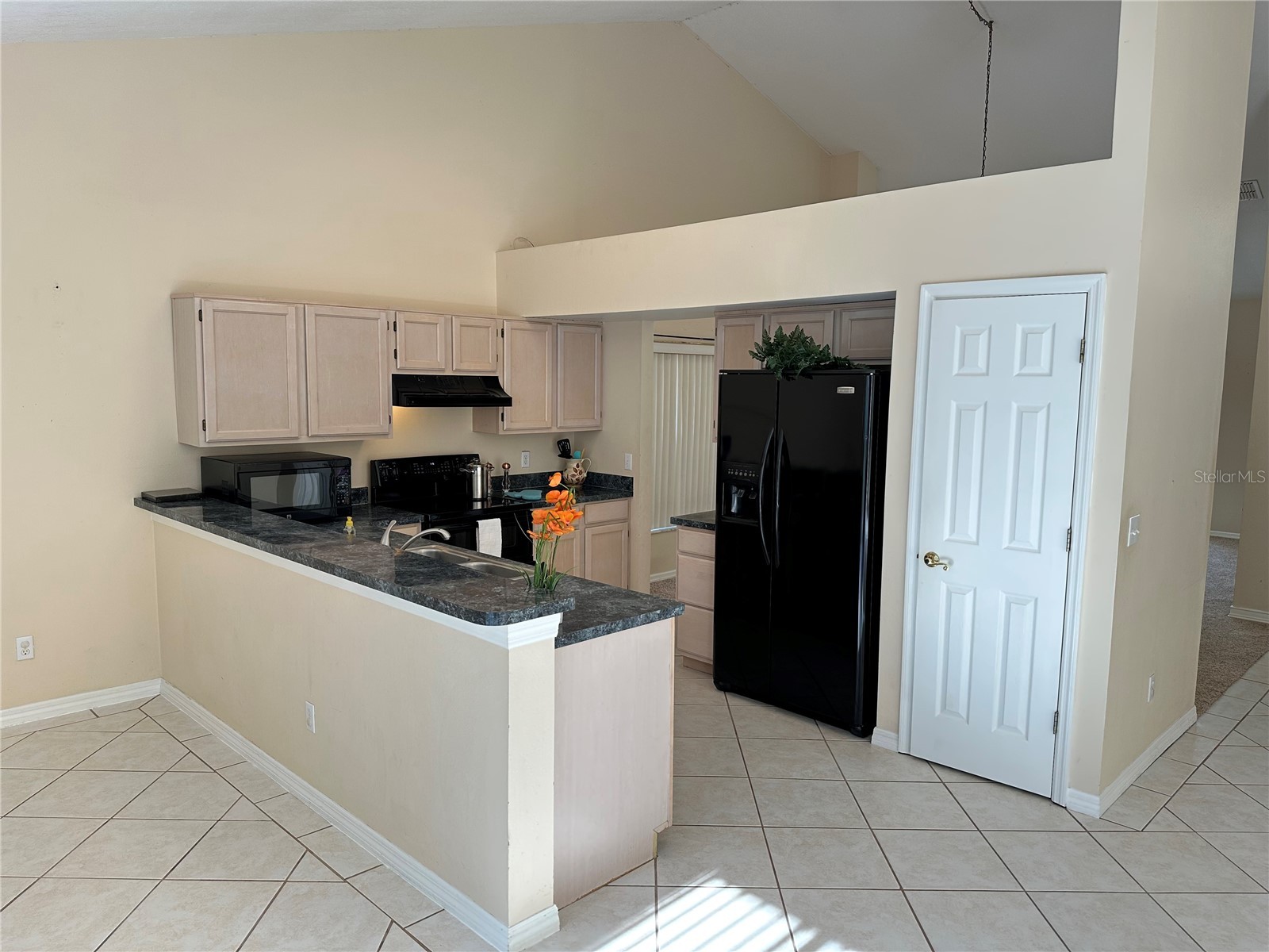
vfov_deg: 56.8
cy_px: 476
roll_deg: -0.3
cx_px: 634
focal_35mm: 24
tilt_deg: -7.5
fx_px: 880
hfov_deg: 71.6
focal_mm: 6.86
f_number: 1.78
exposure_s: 1/60
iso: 125
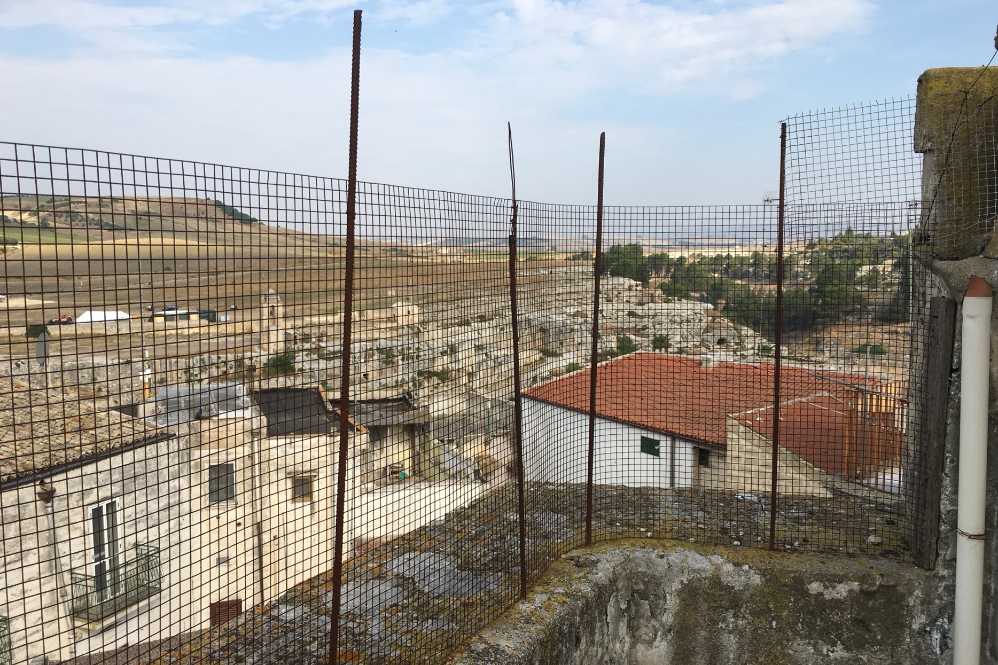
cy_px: 339
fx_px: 859
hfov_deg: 60.3
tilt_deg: -5.4
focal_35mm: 31
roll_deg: -0.5
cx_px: 493
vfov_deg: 42.3
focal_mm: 4.15
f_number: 2.2
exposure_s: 1/1261
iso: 25
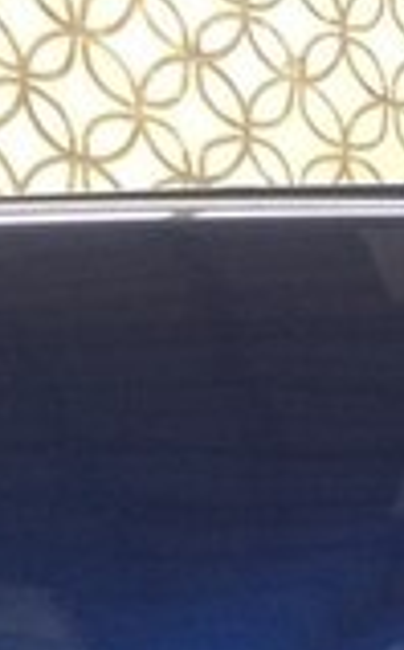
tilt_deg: -11.6
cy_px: 997
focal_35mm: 96
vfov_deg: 18.9
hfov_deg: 13.0
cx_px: 579
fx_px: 1696
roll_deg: +0.0
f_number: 2.2
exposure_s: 1/33
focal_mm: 4.15
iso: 40
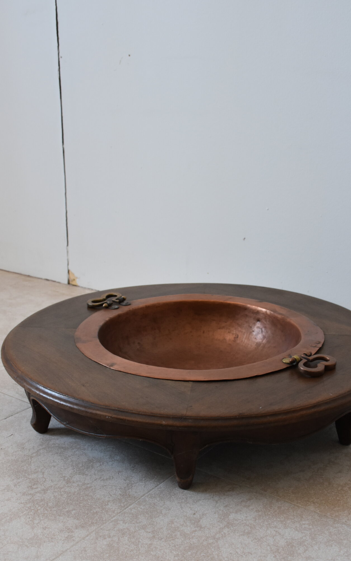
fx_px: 658
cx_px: 212
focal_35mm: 43
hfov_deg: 29.8
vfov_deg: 45.9
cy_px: 345
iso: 800
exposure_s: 1/80
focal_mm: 22
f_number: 4.5
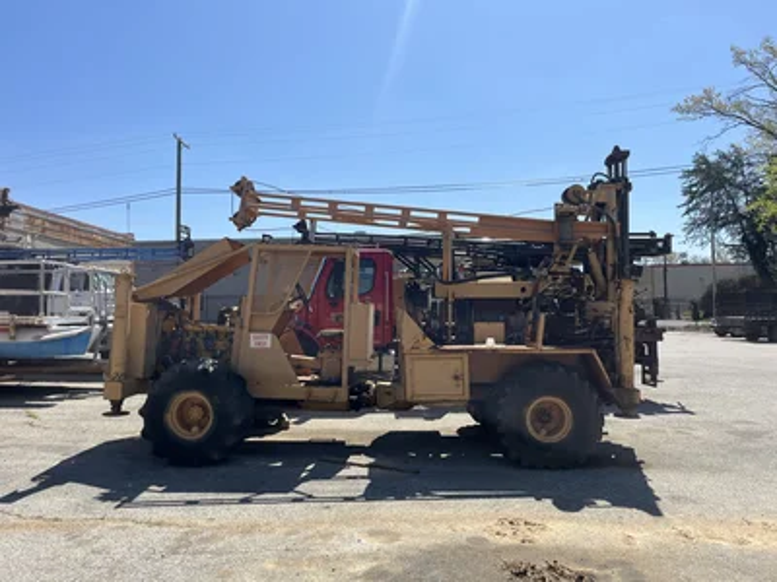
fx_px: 584
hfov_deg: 67.3
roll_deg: -1.1
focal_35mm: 26
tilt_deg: +4.4
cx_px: 388
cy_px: 291
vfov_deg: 53.1
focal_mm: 5.1
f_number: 1.6
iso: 50
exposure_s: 1/4149
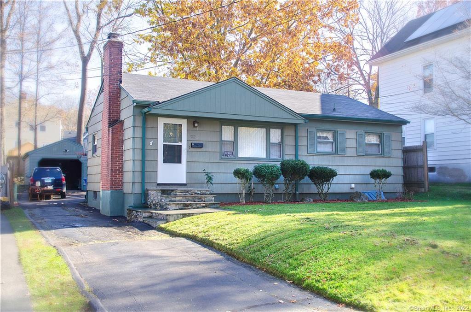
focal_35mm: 39
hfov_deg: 49.7
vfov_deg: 34.0
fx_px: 509
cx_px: 236
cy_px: 156
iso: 100
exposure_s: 1/250
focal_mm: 26
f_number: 4
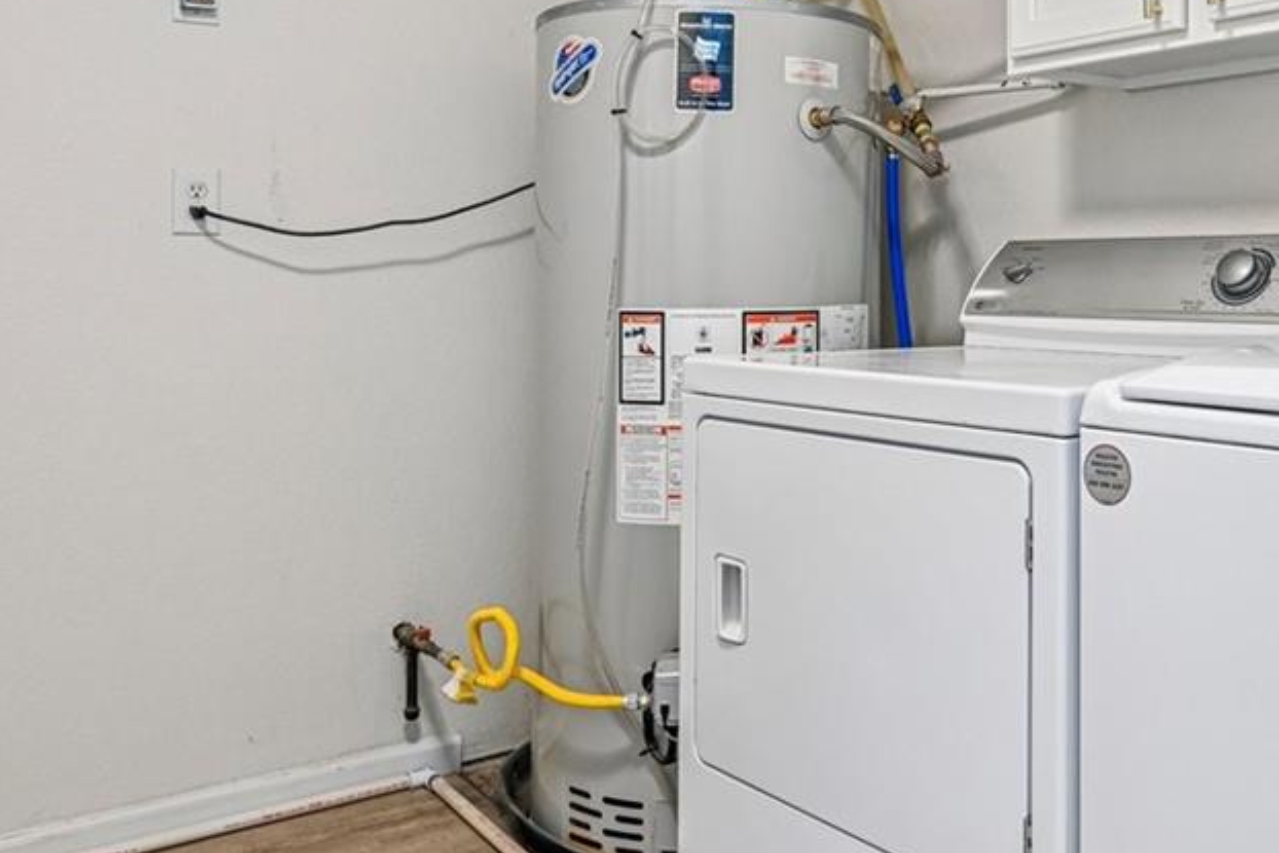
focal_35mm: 36
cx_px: 851
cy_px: 245
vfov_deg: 36.3
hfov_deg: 52.1
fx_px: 1279
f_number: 10
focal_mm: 14
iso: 400
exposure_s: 1/10
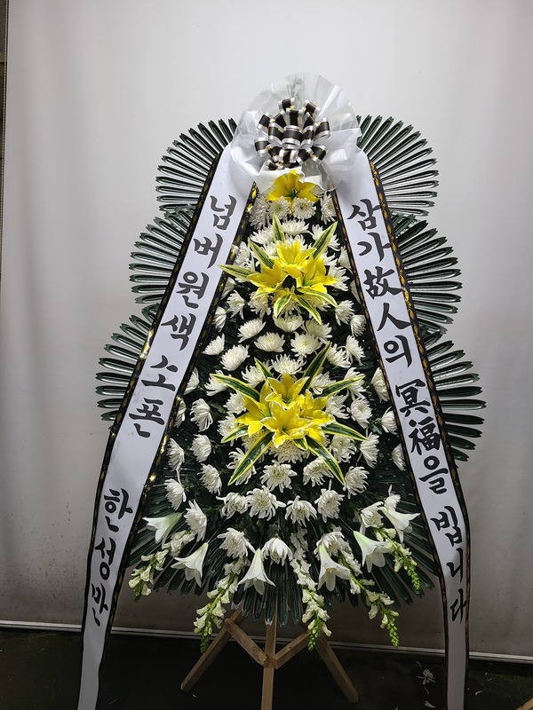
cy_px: 355
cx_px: 266
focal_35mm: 26
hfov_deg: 53.1
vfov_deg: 67.3
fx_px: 534
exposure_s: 1/60
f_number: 1.8
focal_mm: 5.4
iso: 100
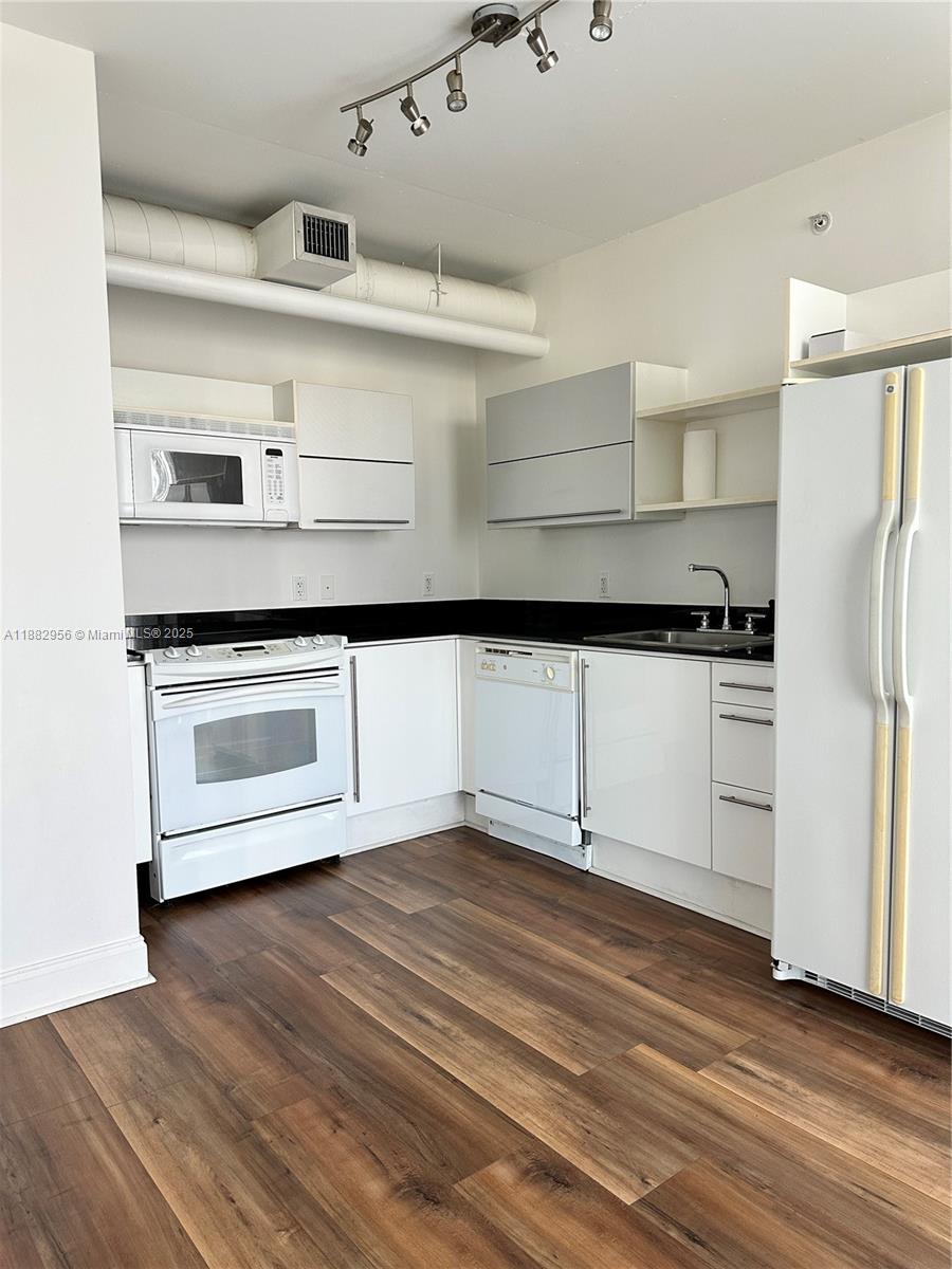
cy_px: 634
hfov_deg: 56.8
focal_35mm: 24
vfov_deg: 71.6
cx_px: 476
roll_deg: +0.6
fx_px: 880
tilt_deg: -4.5
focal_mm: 6.86
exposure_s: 1/121
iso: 200
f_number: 1.78
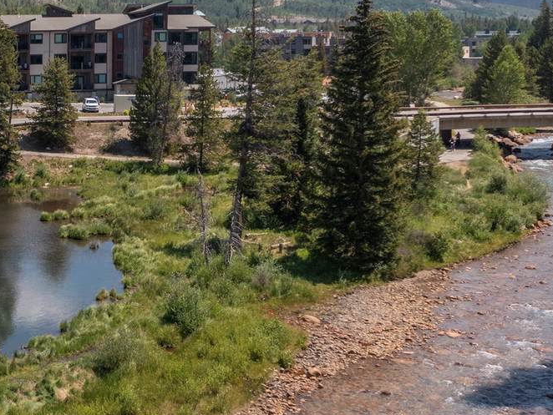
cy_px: 198
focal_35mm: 52
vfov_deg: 28.0
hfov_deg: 34.4
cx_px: 38
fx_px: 831
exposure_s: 1/800
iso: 100
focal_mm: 10.26
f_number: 5
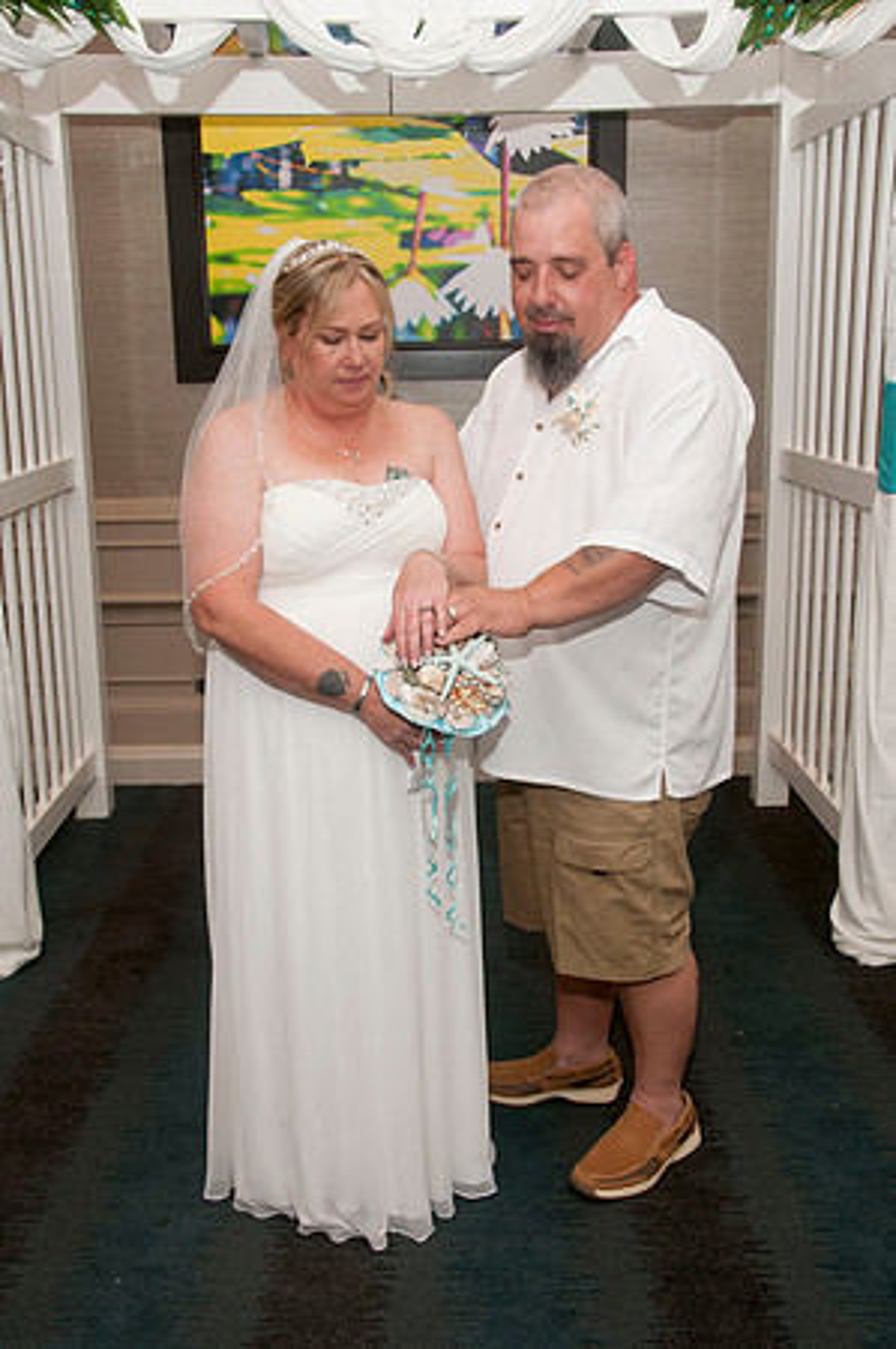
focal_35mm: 36
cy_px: 674
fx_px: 1347
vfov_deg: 53.2
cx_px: 448
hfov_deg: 36.8
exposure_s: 1/60
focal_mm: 24
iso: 400
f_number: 5.6
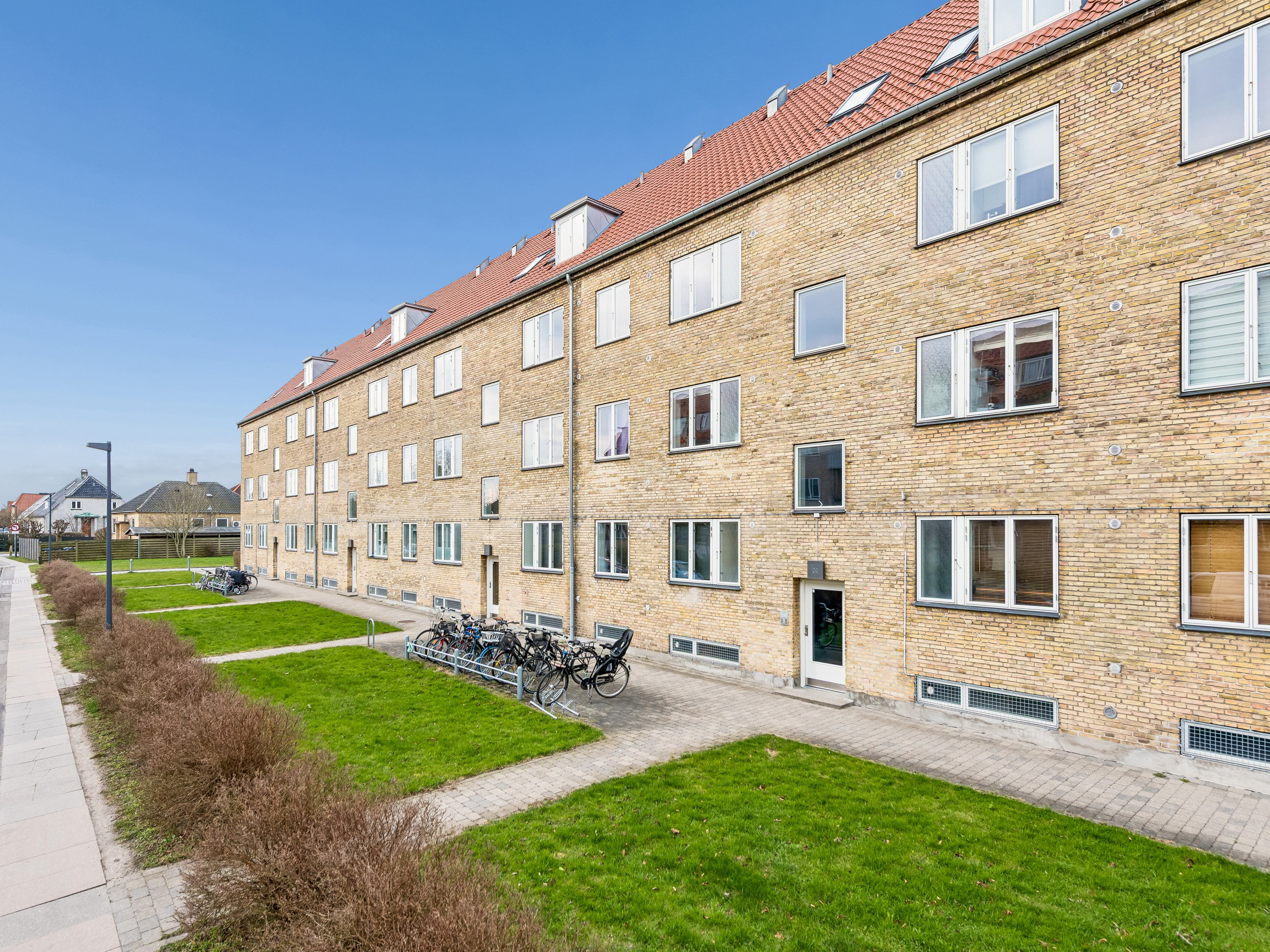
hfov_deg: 84.6
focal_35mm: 19
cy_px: 477
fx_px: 697
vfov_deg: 68.7
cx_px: 596
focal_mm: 17
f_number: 9
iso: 180
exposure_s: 1/160
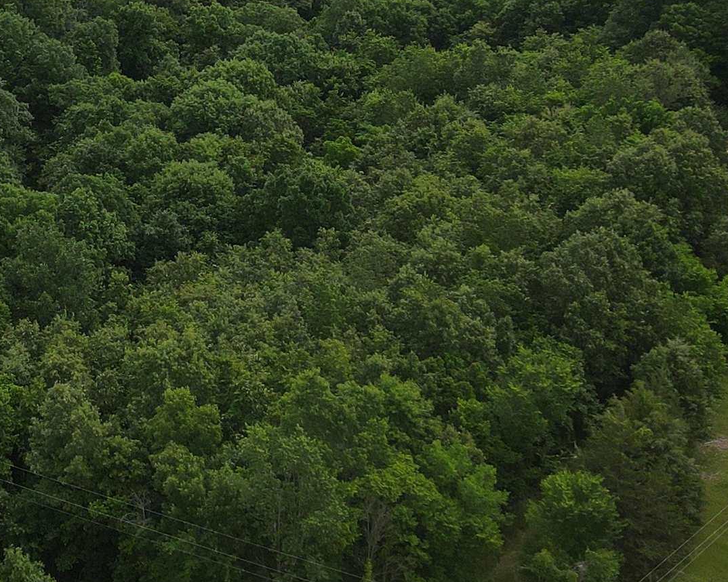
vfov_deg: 22.2
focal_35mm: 67
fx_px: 1443
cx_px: 92
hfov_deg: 27.4
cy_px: 35
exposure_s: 1/725
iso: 100
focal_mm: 4.5
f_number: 2.8
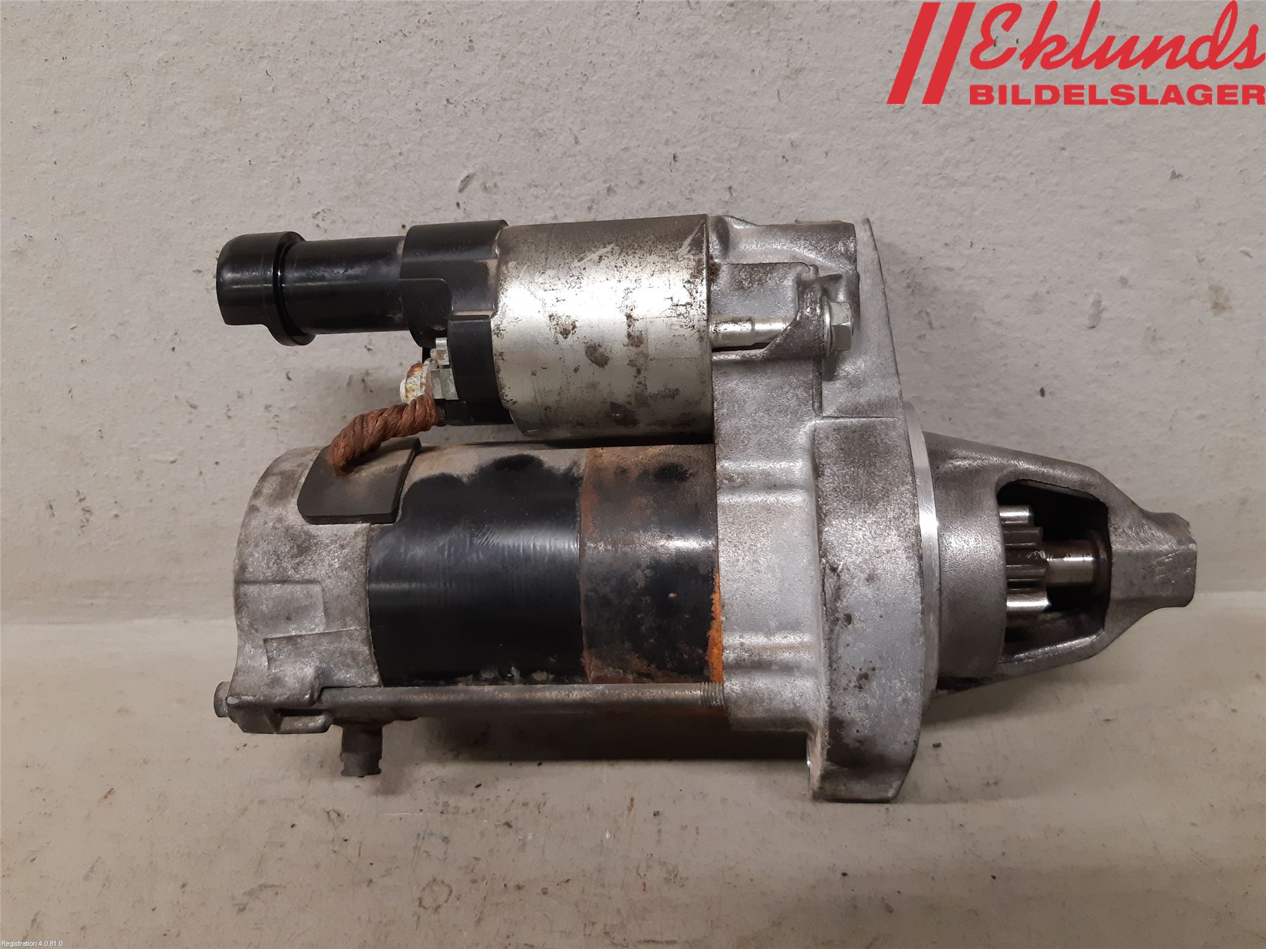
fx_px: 951
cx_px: 633
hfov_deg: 67.3
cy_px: 474
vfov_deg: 53.1
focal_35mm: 26
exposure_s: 1/50
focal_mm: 3.93
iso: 200
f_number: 1.7
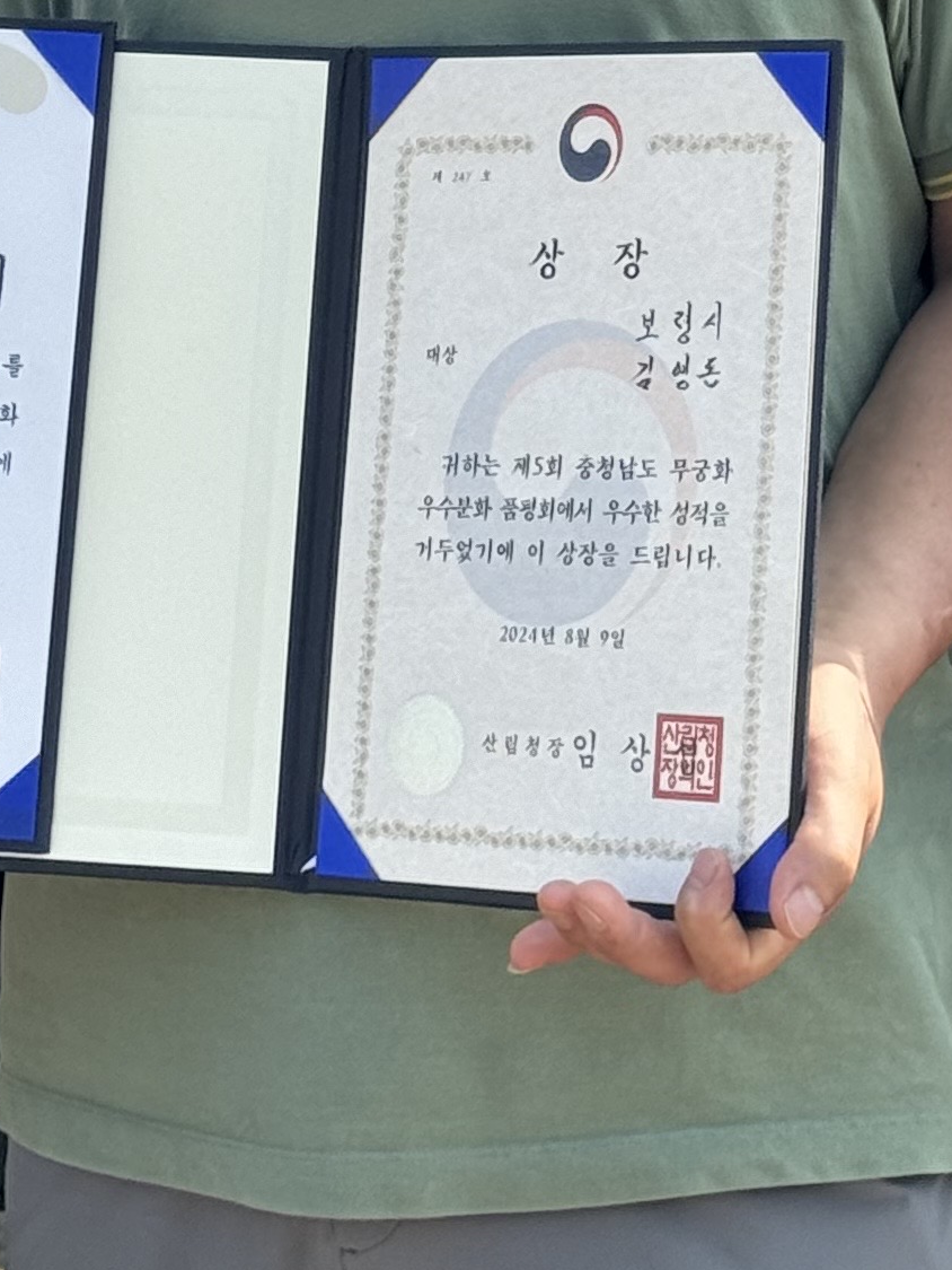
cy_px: -650
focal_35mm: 172
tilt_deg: +2.6
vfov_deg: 11.0
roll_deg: -0.1
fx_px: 6306
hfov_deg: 8.6
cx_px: 479
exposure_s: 1/1984
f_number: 1.78
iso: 64
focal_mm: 6.86
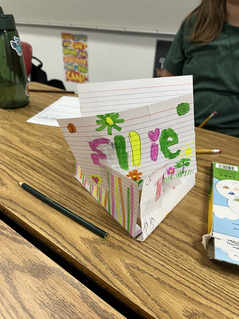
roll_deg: -1.6
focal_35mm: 26
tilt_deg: -30.8
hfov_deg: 53.1
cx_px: 120
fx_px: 239
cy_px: 160
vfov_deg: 67.3
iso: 160
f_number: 1.6
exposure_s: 1/60
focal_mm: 5.1
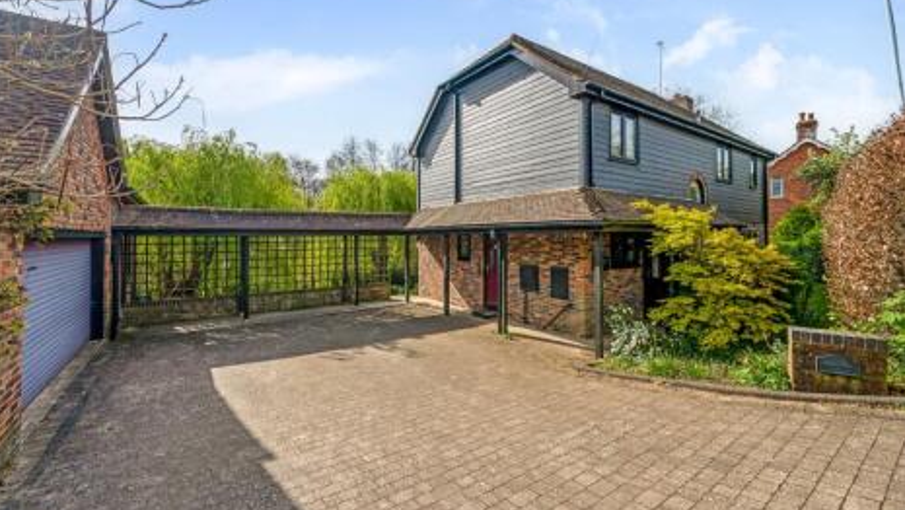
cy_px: 217
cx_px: 444
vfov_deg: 70.2
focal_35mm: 15
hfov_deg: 103.0
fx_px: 360
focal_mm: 14
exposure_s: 1/1000
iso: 200
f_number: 7.1
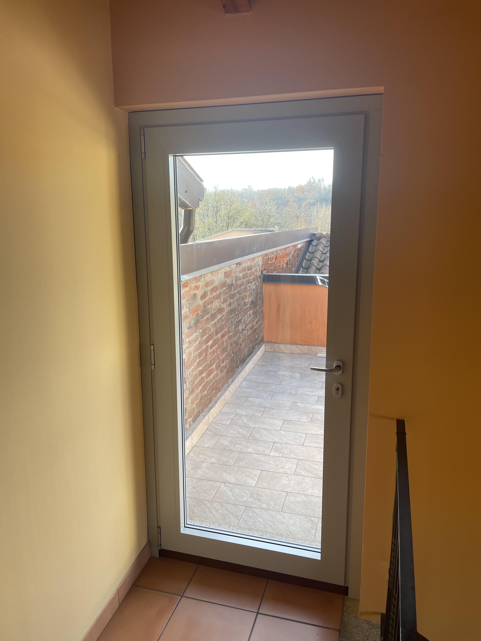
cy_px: 320
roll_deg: +0.5
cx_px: 240
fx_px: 482
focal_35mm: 26
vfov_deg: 67.3
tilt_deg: -10.9
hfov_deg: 53.1
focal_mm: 4.2
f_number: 1.6
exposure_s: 1/127
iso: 32
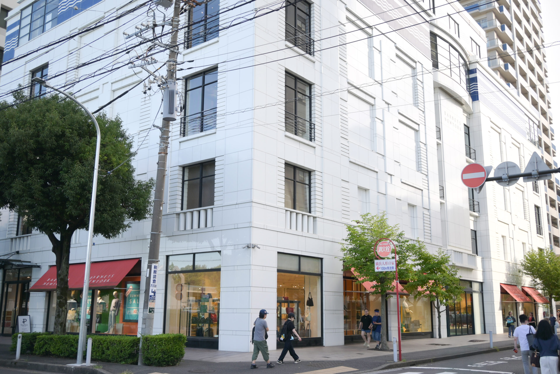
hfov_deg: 55.1
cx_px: 280
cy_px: 187
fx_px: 537
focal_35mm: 34
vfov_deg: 38.4
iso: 100
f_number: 4.2
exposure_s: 1/200
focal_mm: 23
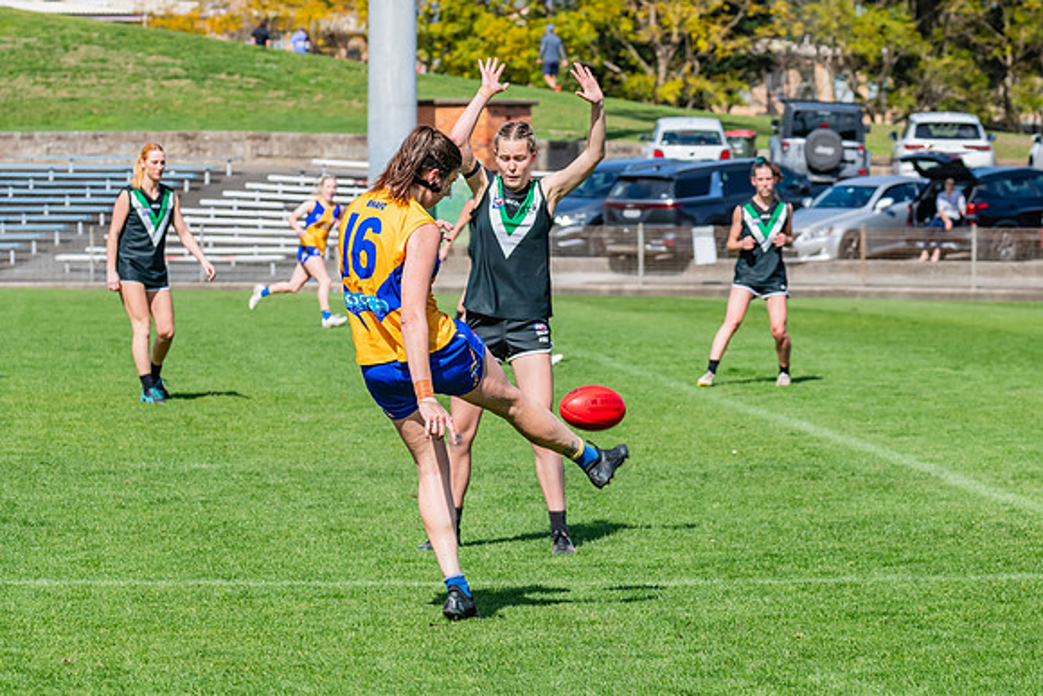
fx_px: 5765
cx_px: 491
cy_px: 301
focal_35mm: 199
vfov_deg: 6.9
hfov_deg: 10.3
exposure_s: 1/1600
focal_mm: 170
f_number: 10
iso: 800
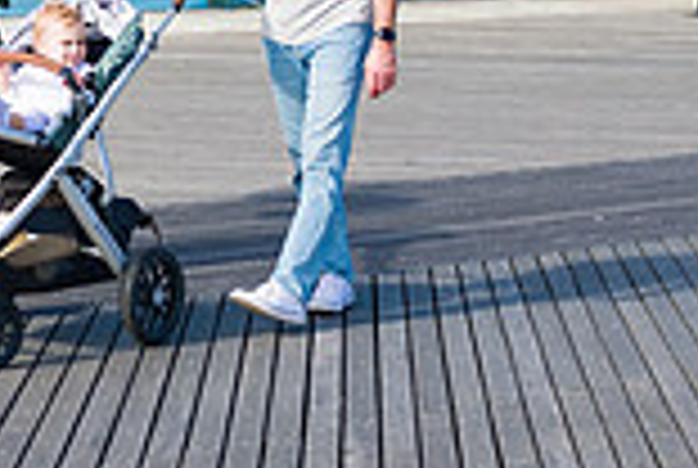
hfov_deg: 14.1
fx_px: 2758
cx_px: -90
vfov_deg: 9.6
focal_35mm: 142
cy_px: -101
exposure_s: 1/2000
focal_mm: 38
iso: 200
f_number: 5
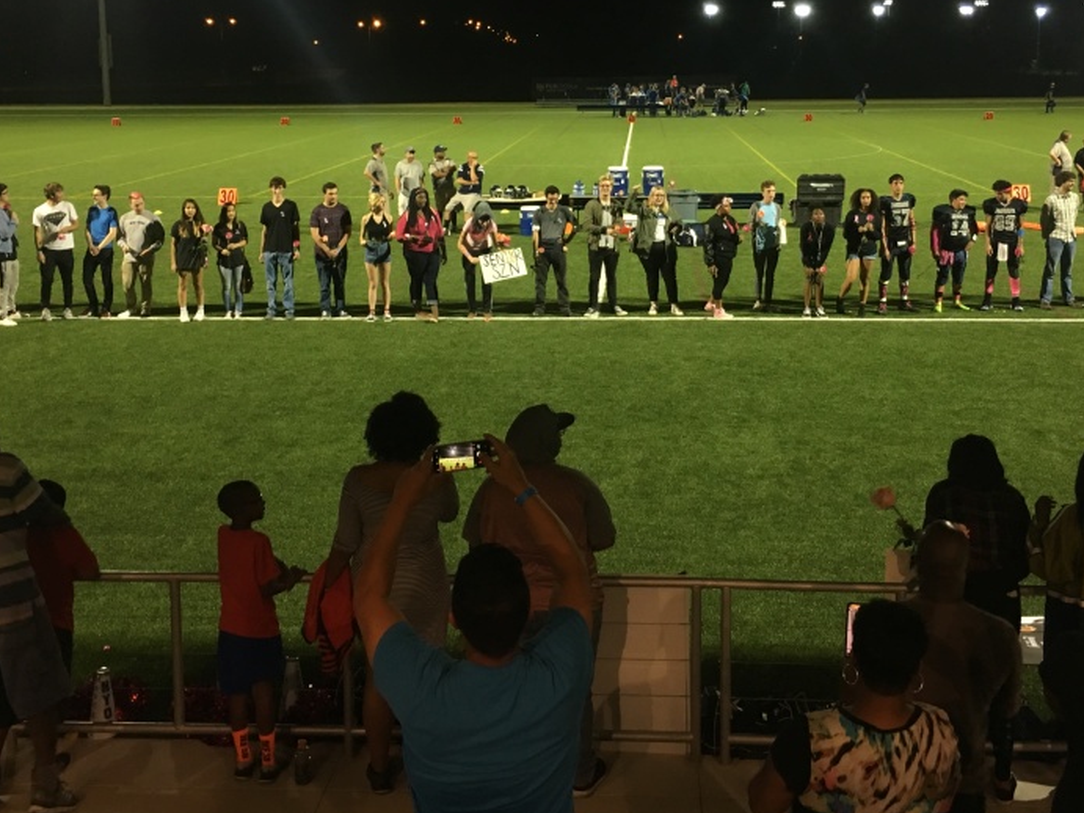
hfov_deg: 43.8
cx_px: 563
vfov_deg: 33.1
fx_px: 1346
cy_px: 234
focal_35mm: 43
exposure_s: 1/30
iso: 100
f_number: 2.2
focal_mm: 4.15
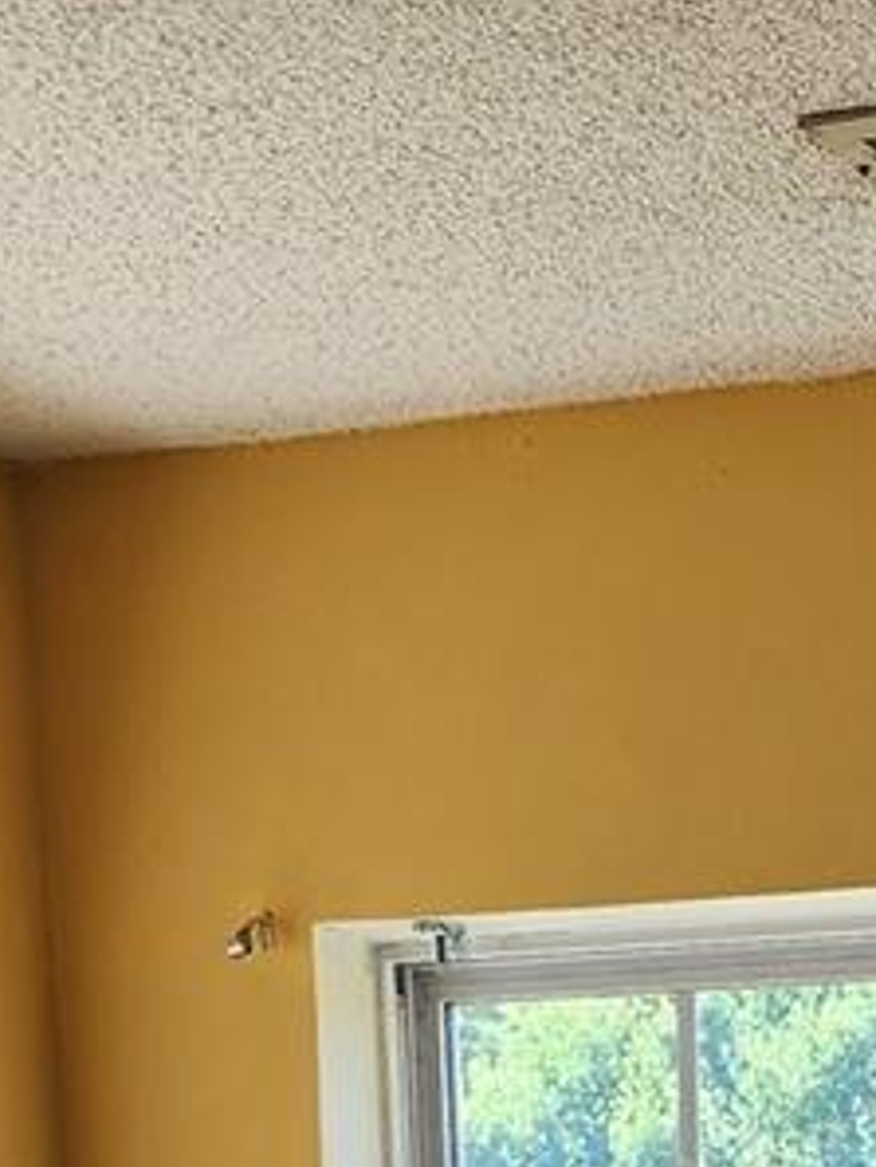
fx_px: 4012
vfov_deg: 13.4
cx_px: 1512
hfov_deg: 11.6
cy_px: 2566
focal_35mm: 119
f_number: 1.8
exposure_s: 1/180
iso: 40
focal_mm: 6.4
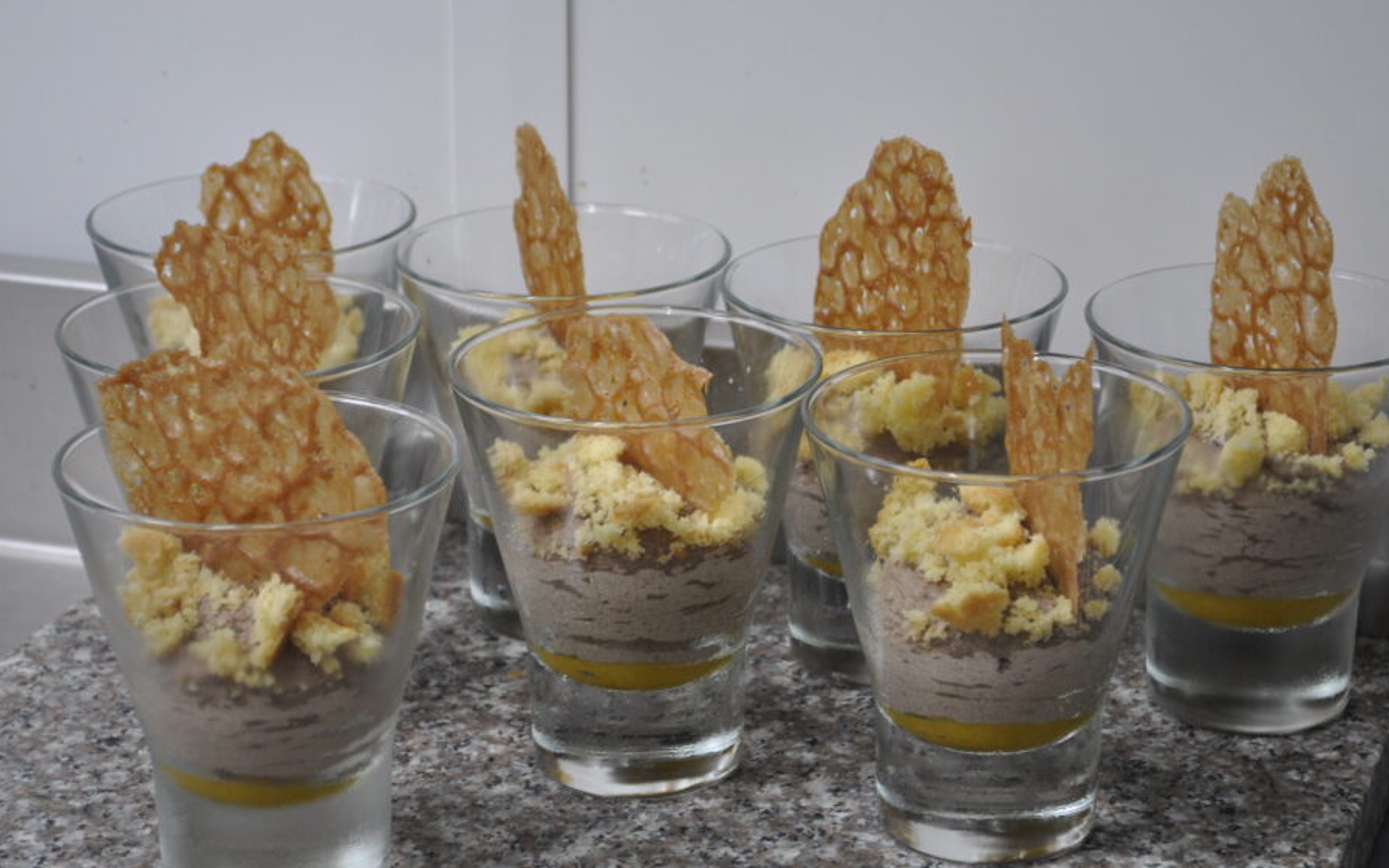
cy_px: 430
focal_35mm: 94
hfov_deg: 22.2
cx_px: 738
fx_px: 3542
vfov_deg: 14.0
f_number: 5.6
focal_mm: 55
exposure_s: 1/60
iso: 500
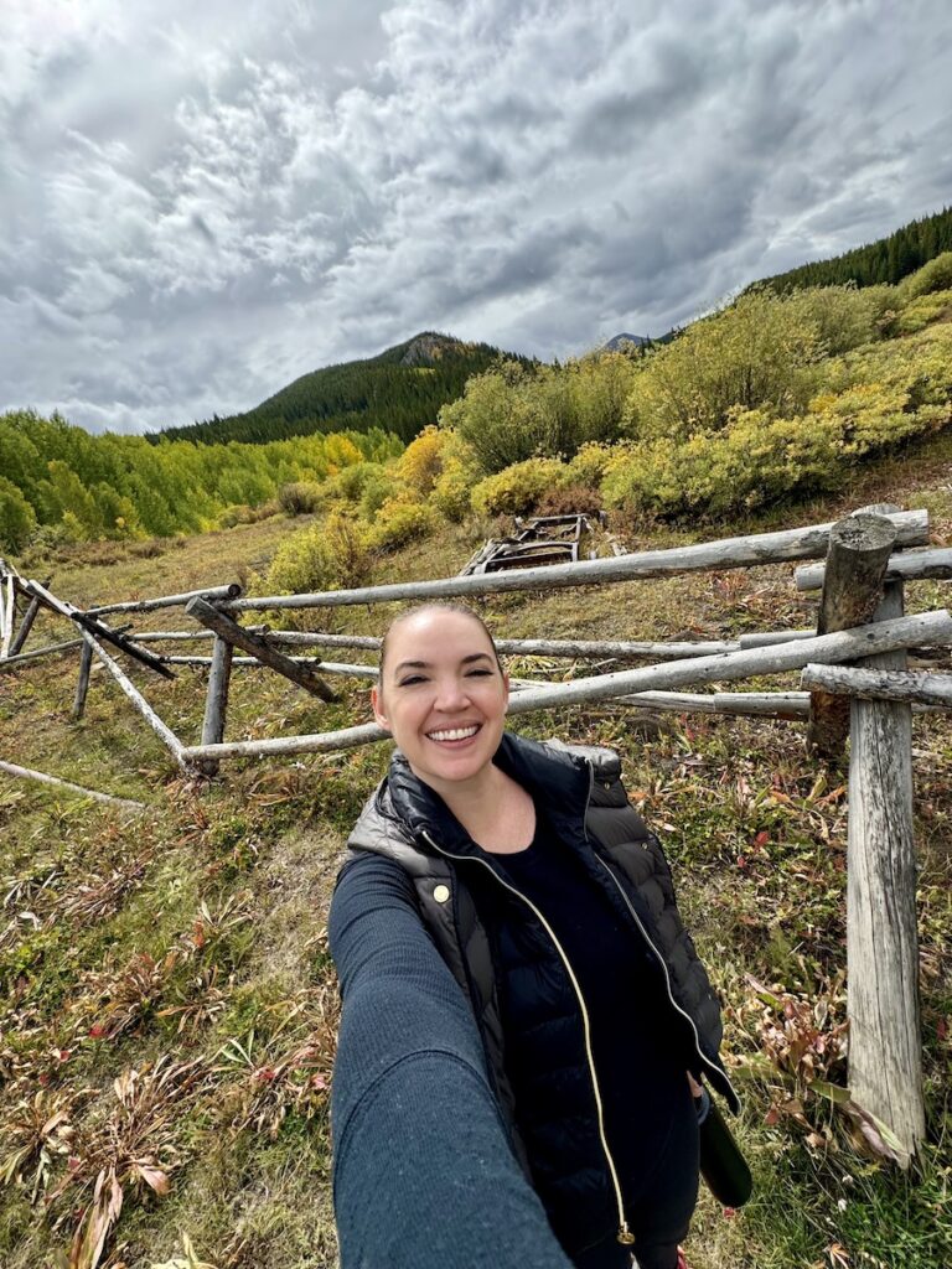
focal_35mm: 14
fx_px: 513
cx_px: 476
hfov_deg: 85.7
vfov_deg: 102.1
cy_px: 634
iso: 50
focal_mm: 2.22
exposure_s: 1/993
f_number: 2.2
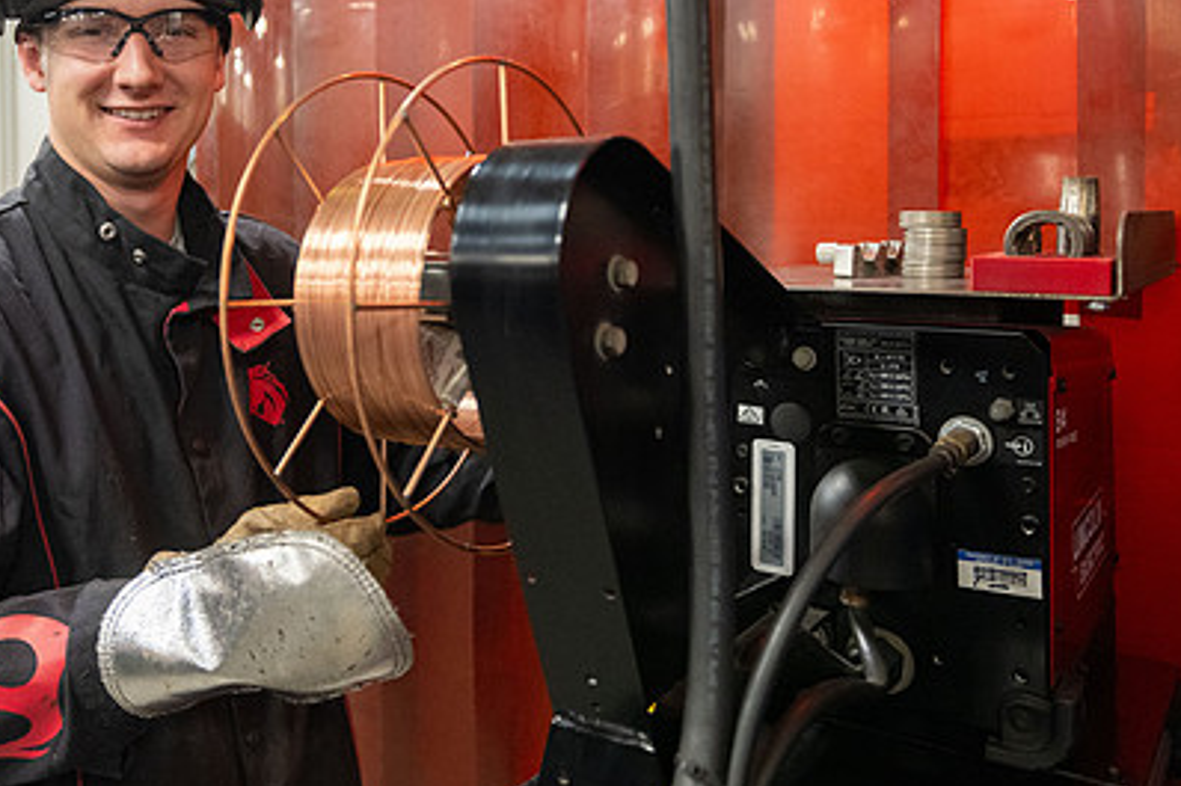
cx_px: 368
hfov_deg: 53.1
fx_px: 1148
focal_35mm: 35
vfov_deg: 37.3
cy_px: 239
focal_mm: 24
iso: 2500
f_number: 2.8
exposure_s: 1/400
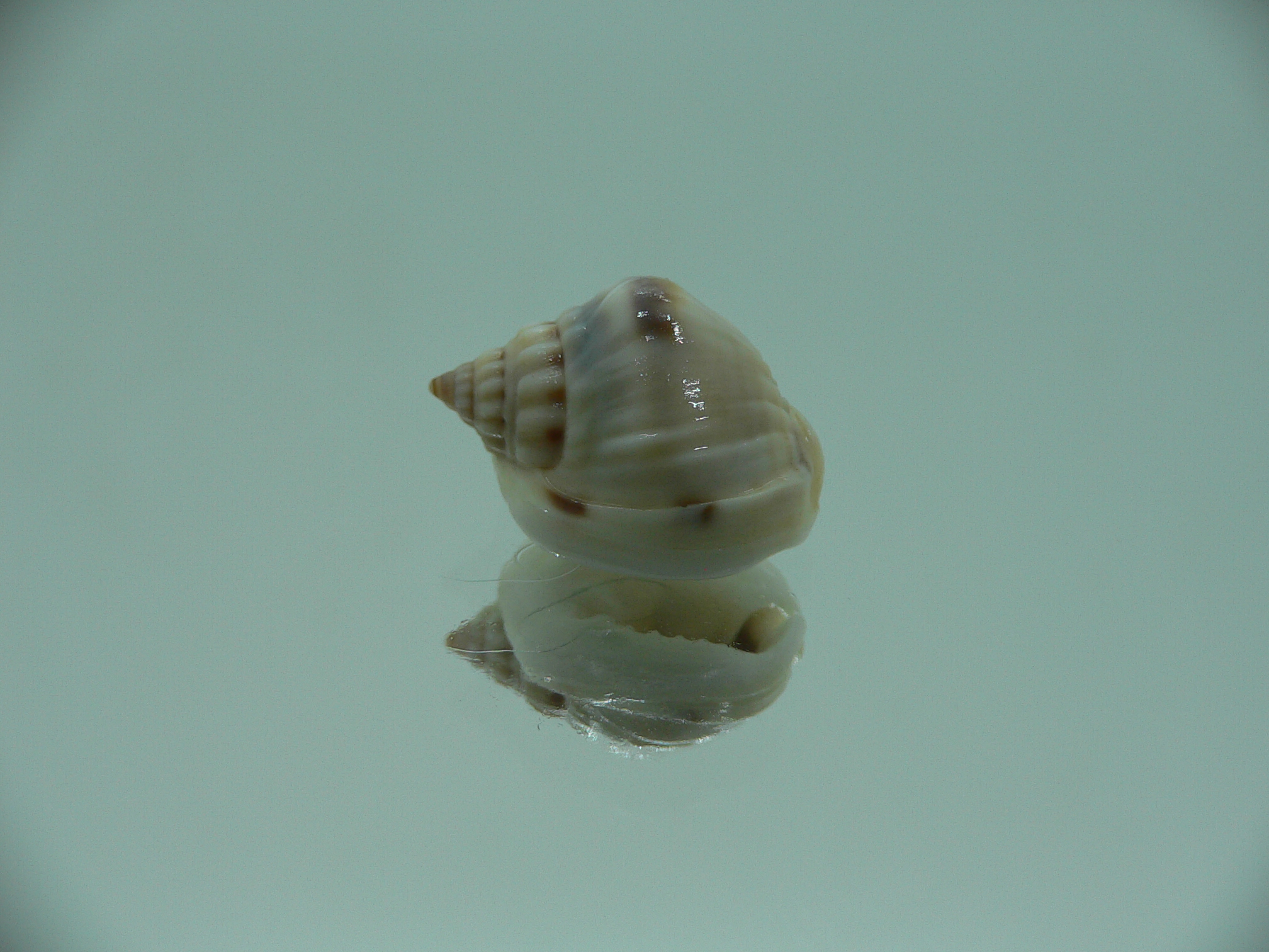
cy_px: 476
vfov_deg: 40.7
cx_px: 634
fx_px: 1283
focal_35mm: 35
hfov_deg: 52.6
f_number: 2.8
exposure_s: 1/80
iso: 80
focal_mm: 4.6
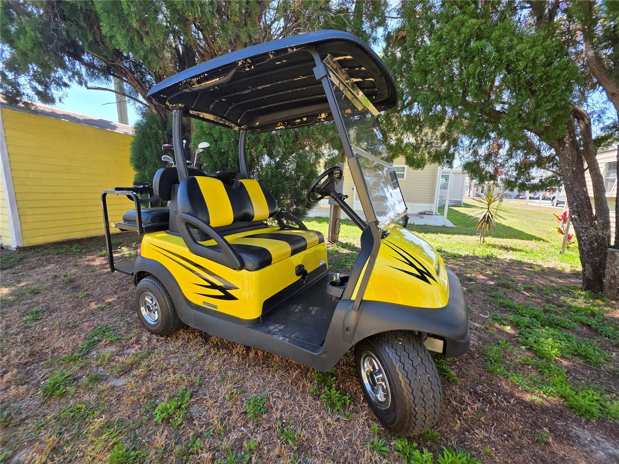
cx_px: 310
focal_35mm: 13
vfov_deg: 89.9
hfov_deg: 106.2
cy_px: 232
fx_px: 232
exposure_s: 1/353
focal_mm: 2.2
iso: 40
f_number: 1.9
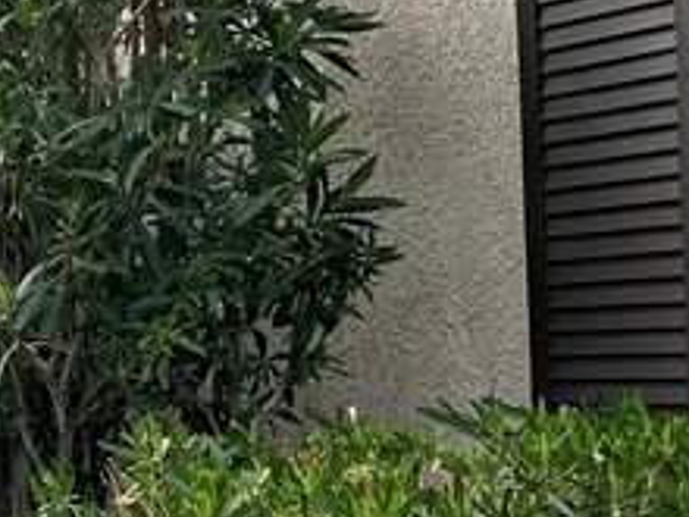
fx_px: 2408
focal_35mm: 121
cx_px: -429
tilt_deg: +2.2
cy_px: 232
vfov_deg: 12.2
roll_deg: +0.1
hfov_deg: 14.8
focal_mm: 5.1
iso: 50
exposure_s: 1/1075
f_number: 1.6
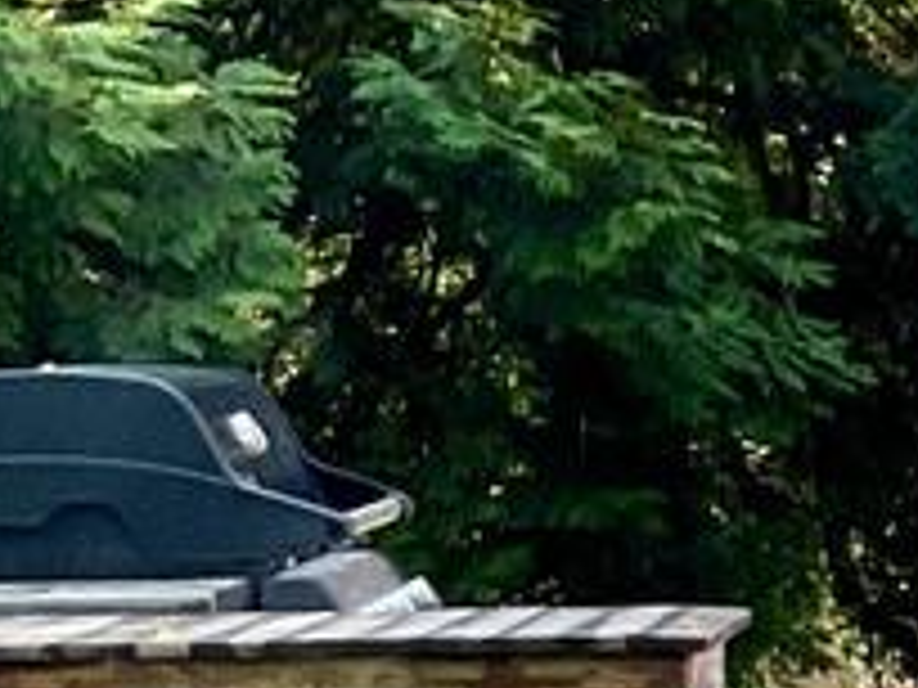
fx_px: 5437
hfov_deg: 8.6
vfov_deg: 7.2
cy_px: 378
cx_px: 2354
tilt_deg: -4.6
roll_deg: -1.2
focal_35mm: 205
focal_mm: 3
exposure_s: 1/120
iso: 32
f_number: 1.8
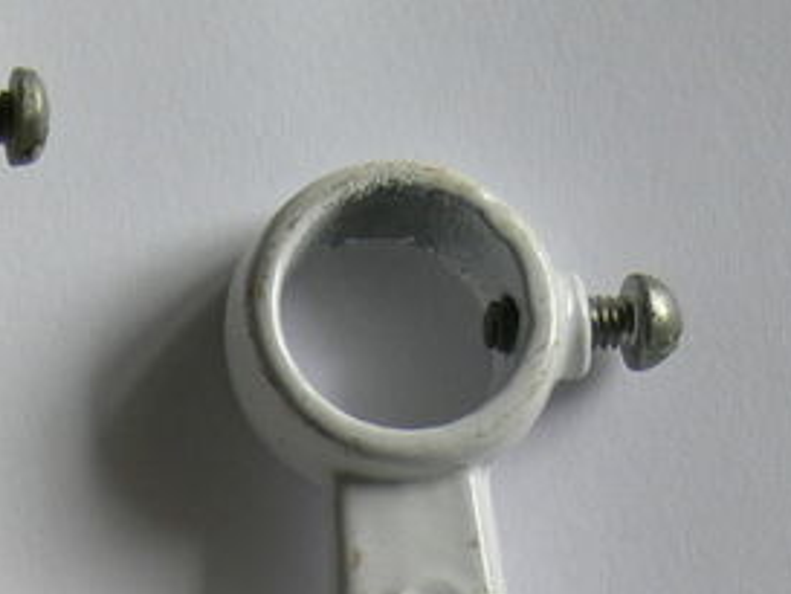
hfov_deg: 10.5
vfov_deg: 7.9
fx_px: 4184
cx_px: -316
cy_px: 991
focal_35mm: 183
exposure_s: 1/50
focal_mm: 9.9
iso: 80
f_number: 3.2
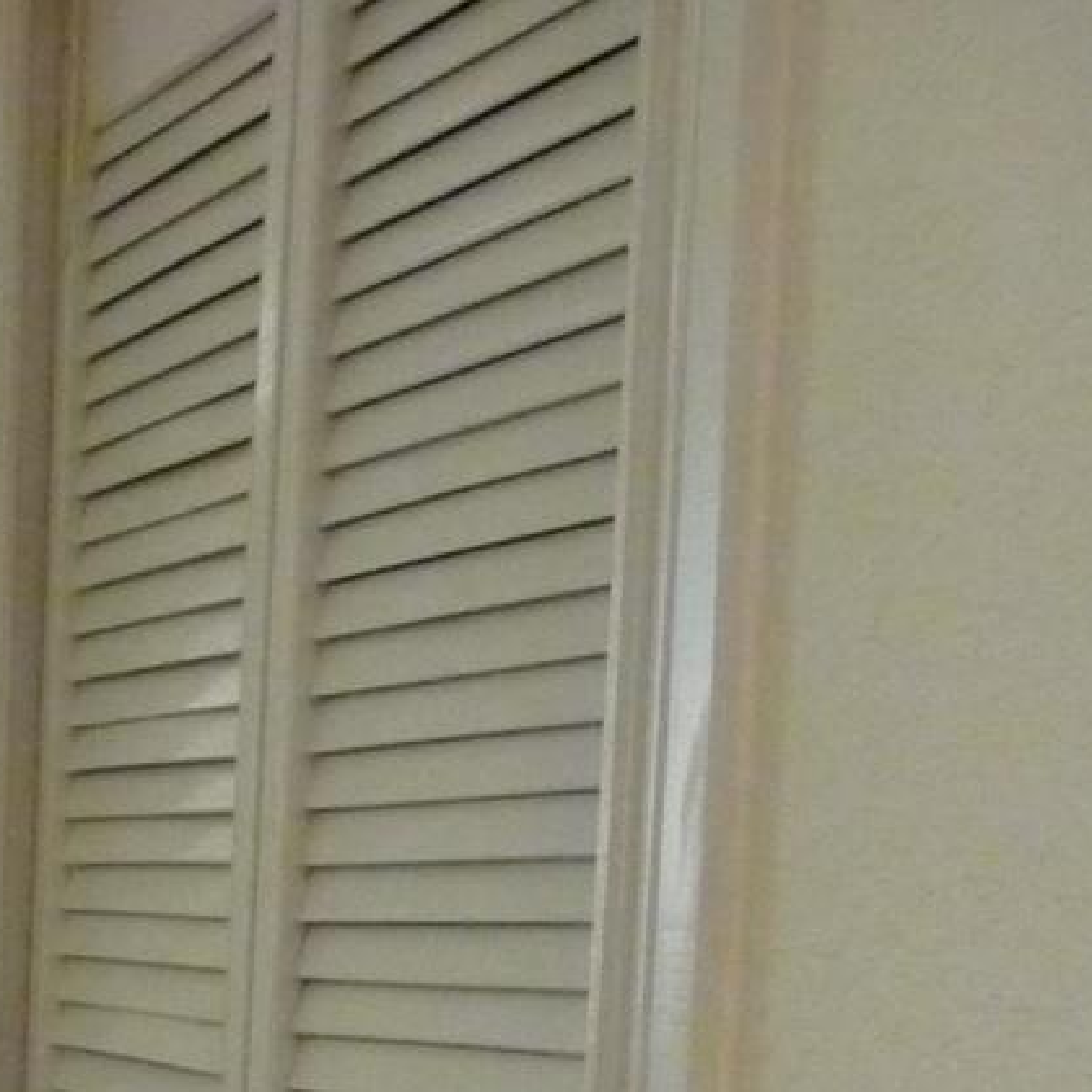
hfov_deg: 16.2
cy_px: 1302
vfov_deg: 17.6
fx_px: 3355
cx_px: -744
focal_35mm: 94
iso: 800
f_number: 3.3
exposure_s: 1/50
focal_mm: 4.7
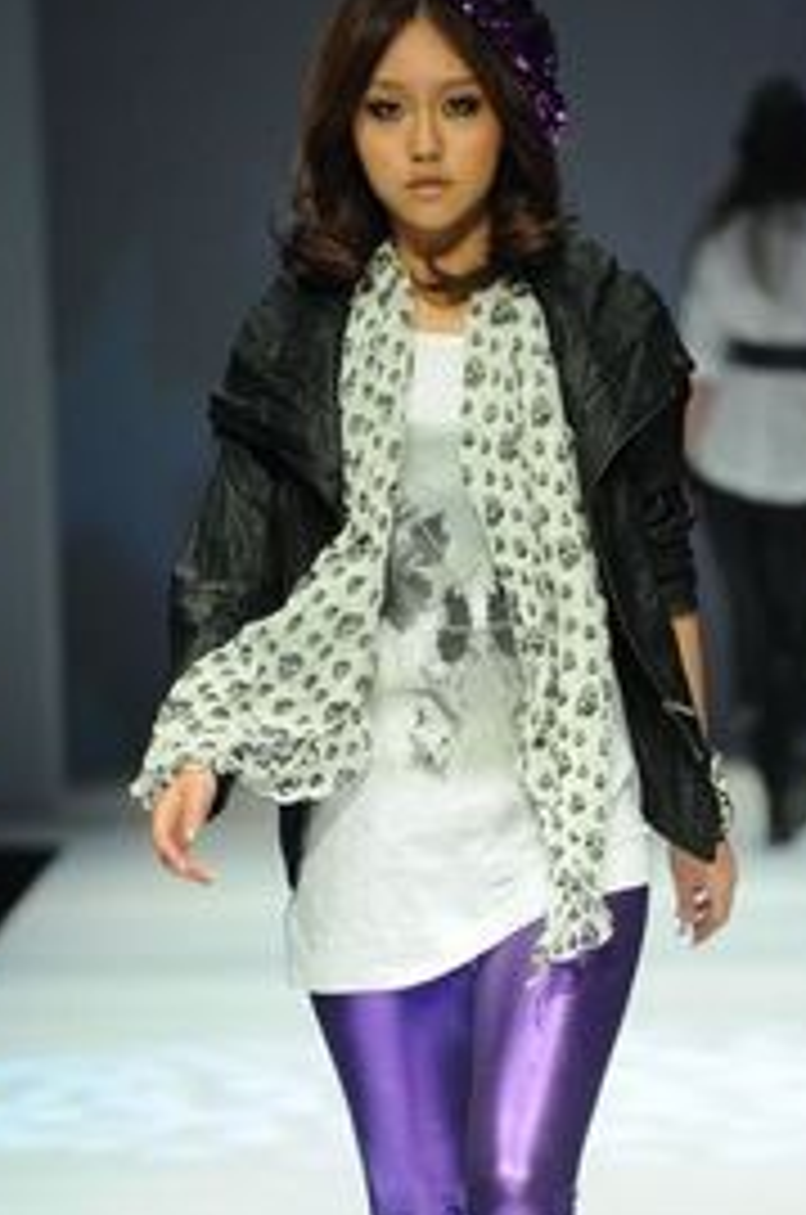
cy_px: 927
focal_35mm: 315
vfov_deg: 6.5
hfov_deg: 4.3
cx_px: 540
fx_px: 10619
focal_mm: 170
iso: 1600
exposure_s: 1/400
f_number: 5.6
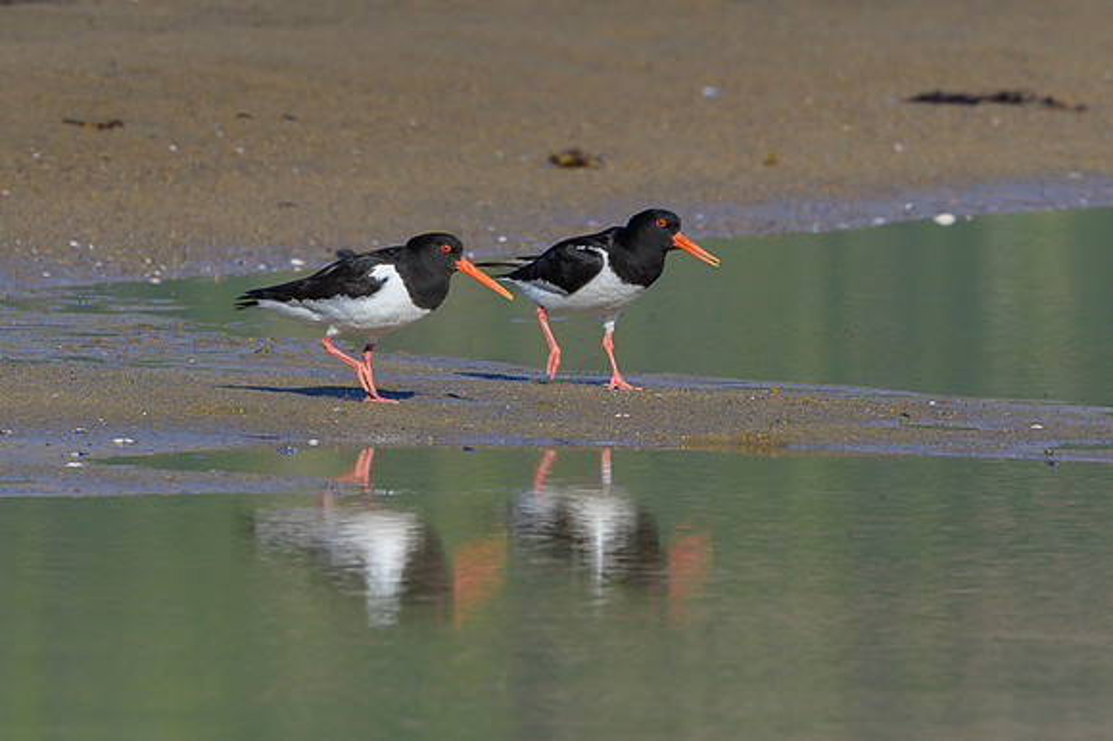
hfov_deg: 2.9
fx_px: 21877
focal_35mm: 708
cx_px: 555
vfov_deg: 1.9
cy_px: 233
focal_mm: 500
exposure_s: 1/1250
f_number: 13
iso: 800
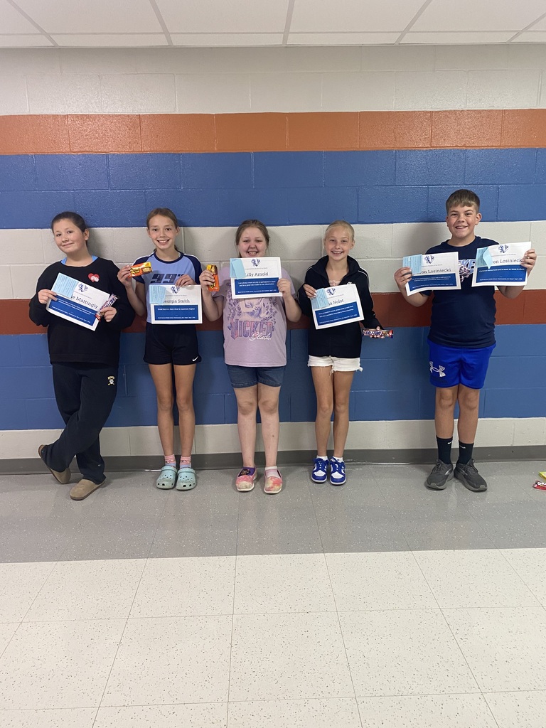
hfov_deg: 53.1
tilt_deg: -12.2
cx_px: 273
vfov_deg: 67.3
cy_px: 364
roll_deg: +1.4
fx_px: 547
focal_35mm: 26
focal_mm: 4.25
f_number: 1.8
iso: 125
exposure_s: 1/60
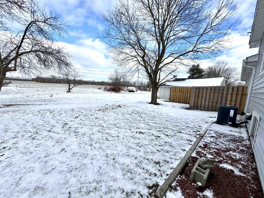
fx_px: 107
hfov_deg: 102.1
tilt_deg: -5.8
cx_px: 132
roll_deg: -2.8
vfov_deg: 85.7
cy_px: 99
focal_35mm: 14
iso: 50
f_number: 2.2
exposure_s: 1/2415
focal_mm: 2.22
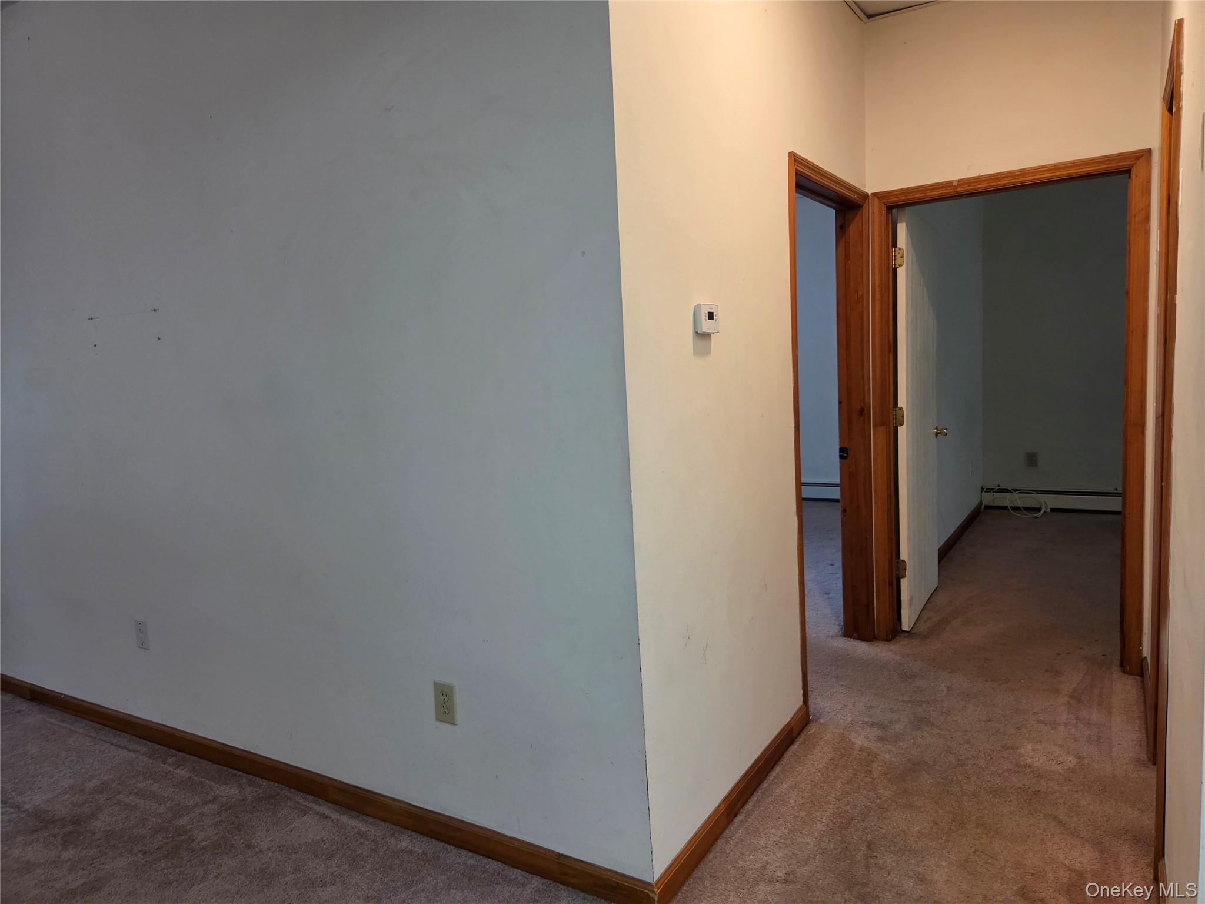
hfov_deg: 73.9
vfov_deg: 58.9
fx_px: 801
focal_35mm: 23
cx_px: 602
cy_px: 452
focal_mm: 5.4
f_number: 1.8
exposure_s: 1/120
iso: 320
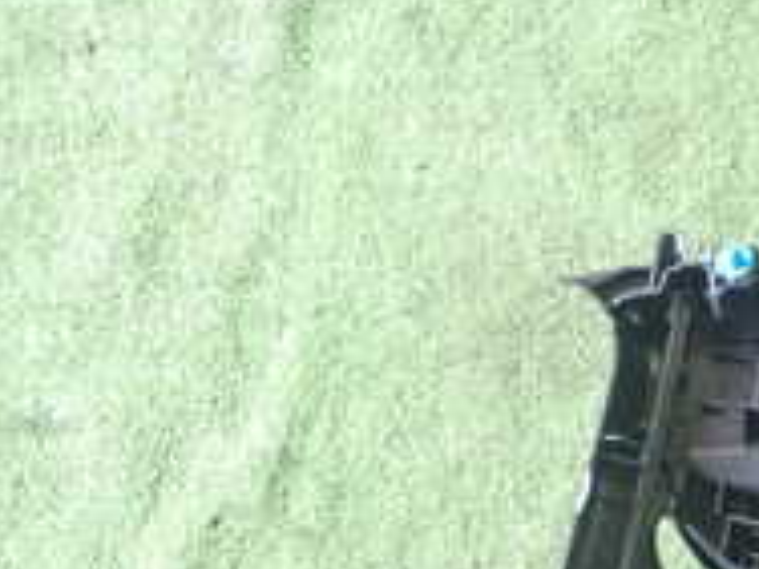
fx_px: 1754
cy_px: 787
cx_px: 1074
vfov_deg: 17.1
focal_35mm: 80
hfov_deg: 21.3
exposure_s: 1/30
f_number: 2
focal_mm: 4.5
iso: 400
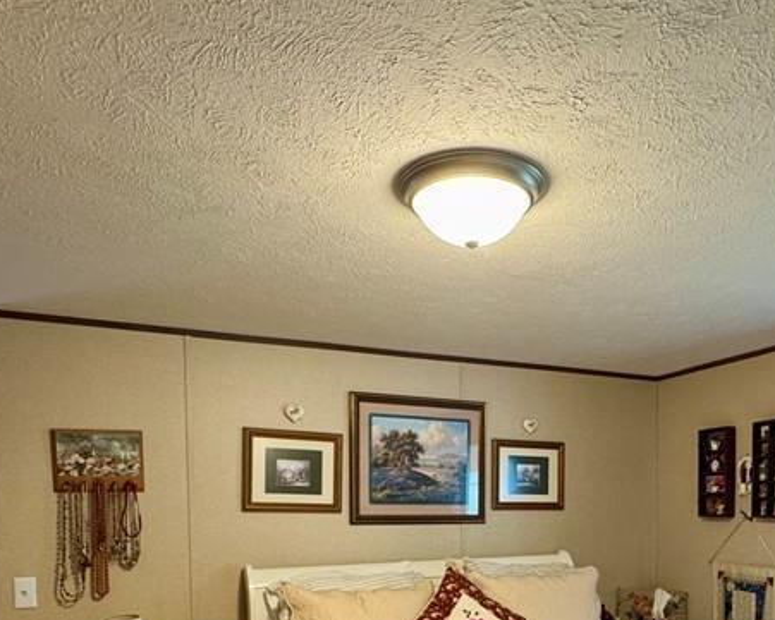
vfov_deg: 43.8
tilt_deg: -2.4
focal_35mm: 31
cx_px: 469
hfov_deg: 56.7
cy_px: 536
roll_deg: -0.2
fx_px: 711
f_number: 2.2
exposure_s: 1/60
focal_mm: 2.22
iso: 250
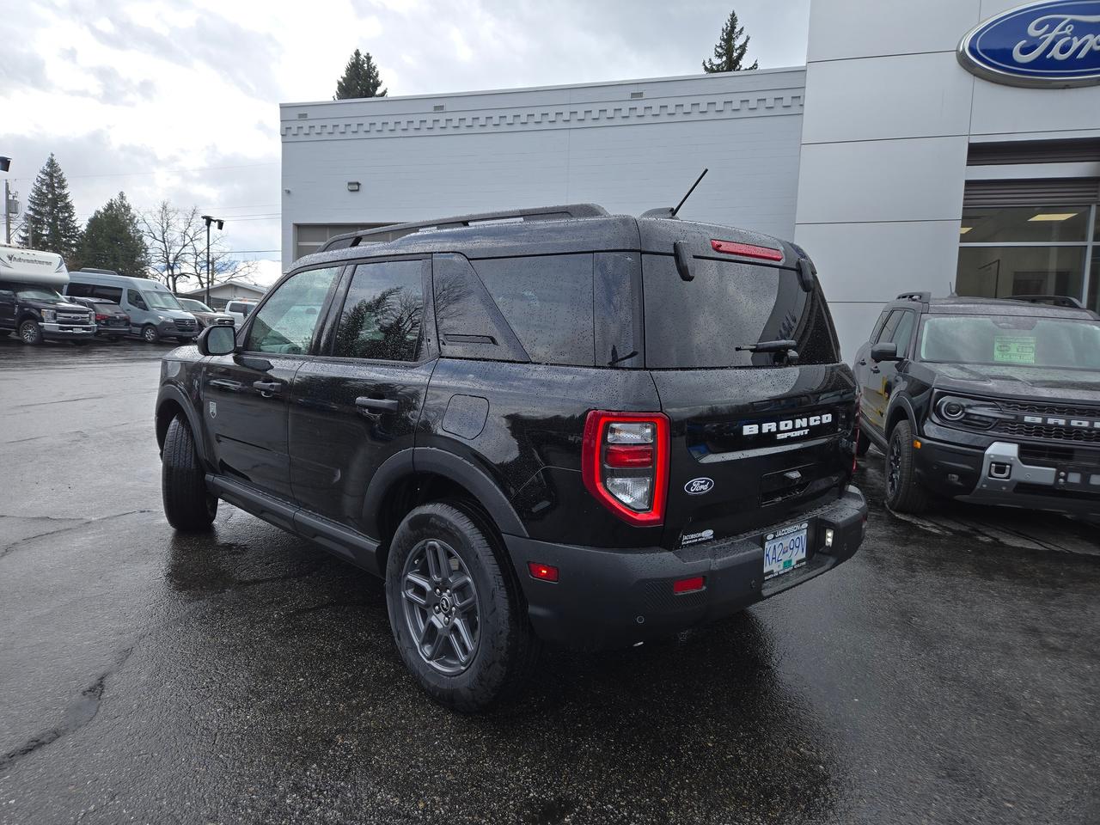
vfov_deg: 58.9
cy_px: 412
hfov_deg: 73.9
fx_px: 731
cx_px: 550
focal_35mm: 23
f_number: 1.8
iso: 25
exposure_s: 1/1090
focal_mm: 5.4
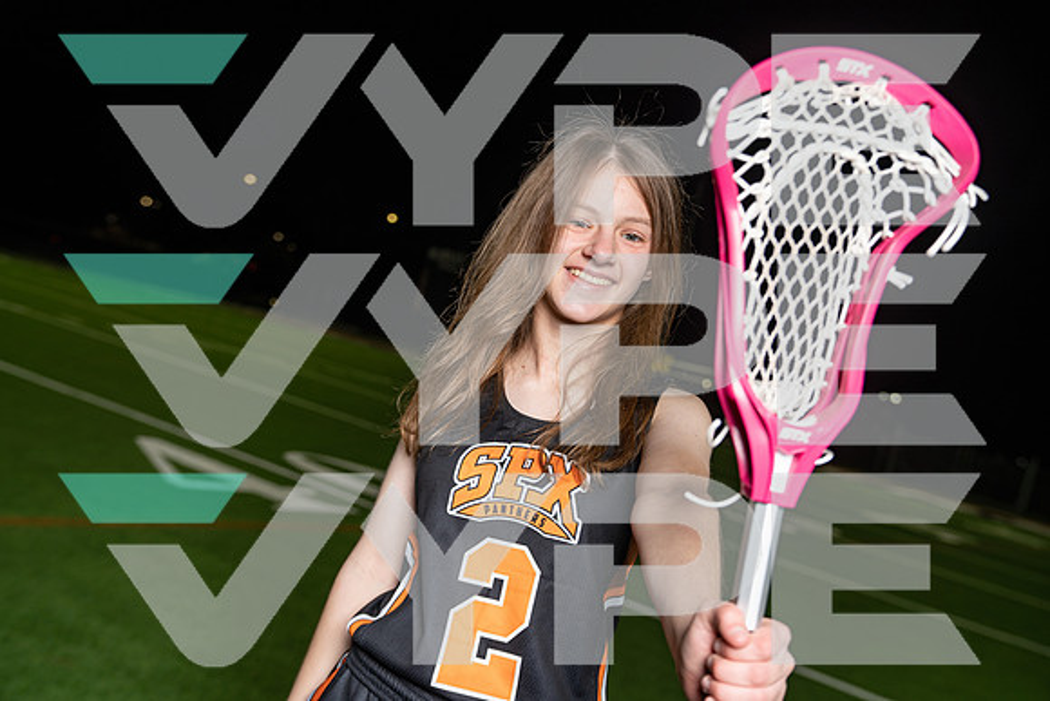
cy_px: 350
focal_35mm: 40
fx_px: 1167
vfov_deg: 33.4
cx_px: 525
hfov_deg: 48.4
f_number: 4
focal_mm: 40
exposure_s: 1/250
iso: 125
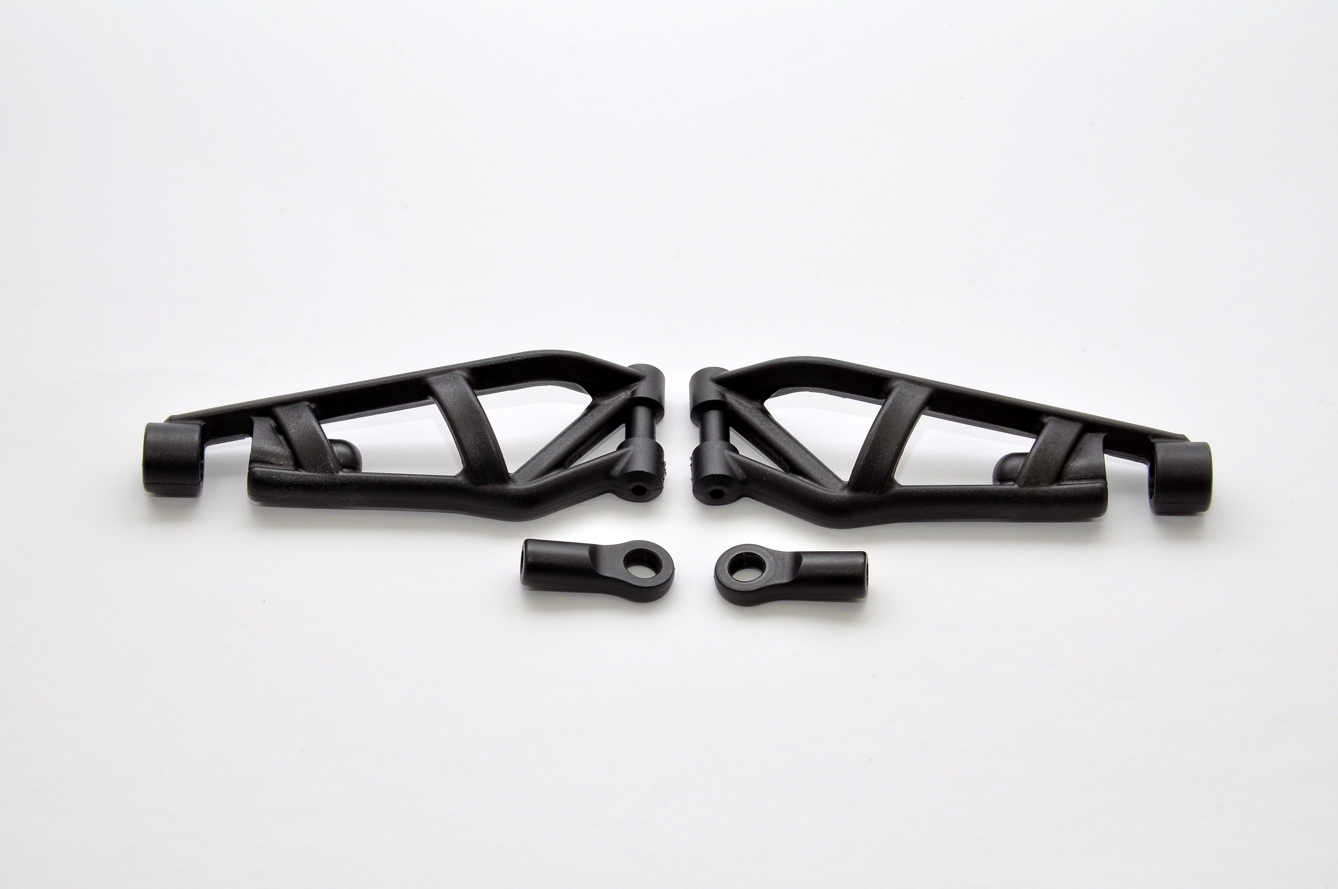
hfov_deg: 20.9
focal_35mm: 98
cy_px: 444
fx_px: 3619
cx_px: 669
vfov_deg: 14.0
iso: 200
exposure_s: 1/60
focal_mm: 65
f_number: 14
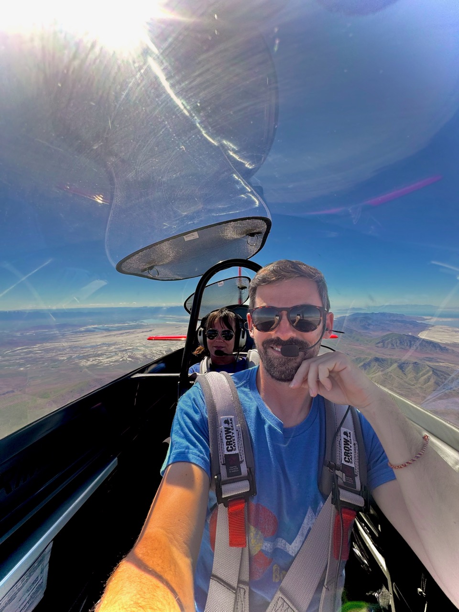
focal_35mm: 14
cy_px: 306
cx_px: 230
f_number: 2.2
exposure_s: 1/879
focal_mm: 2.22
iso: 50
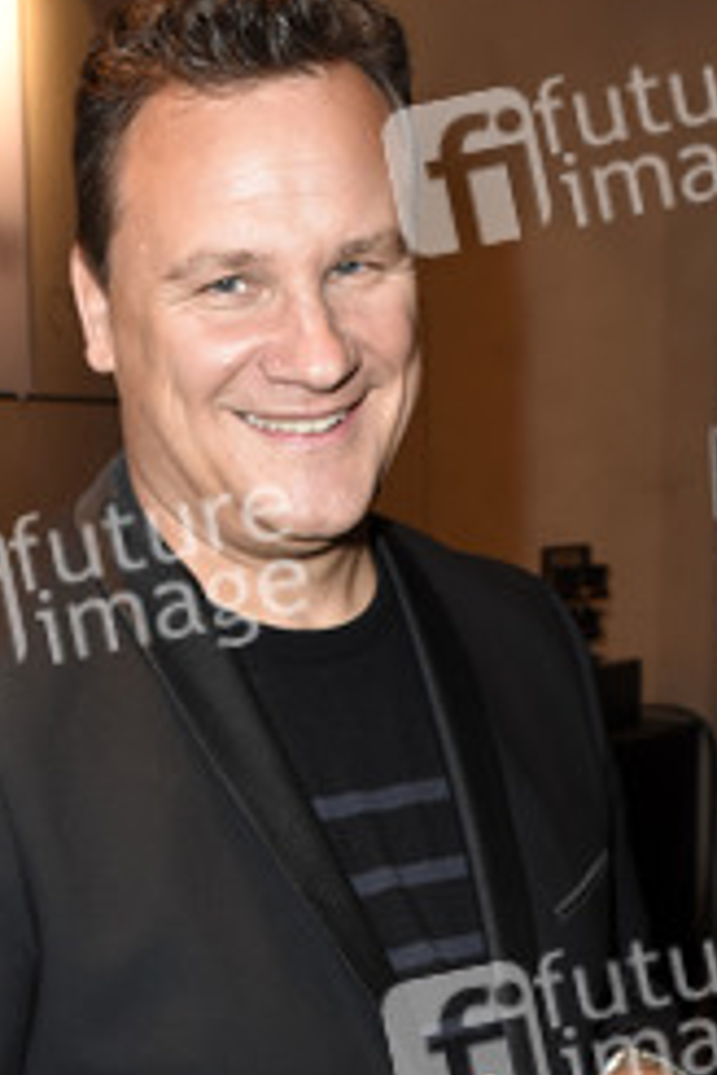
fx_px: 1966
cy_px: 808
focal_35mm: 66
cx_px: 210
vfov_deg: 30.1
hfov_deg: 20.6
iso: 800
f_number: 6.3
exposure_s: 1/160
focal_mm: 27
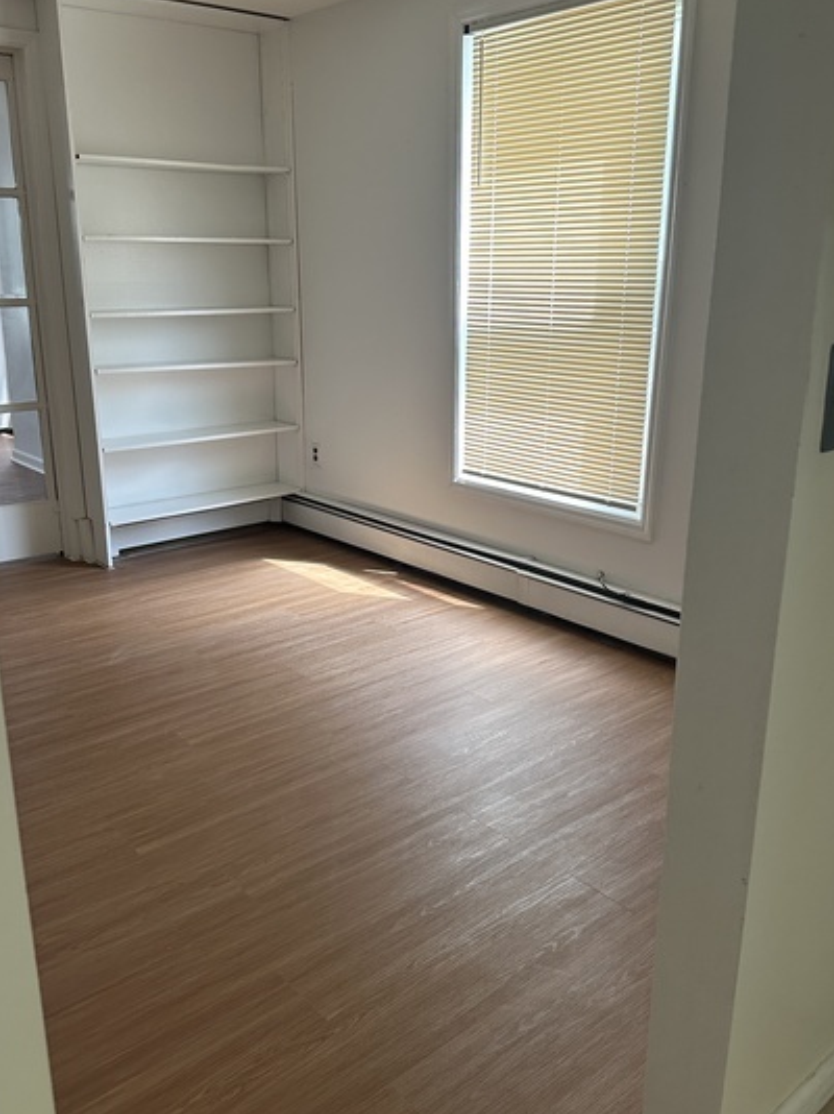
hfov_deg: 46.8
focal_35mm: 30
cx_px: 402
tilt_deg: -12.9
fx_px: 964
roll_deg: -0.7
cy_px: 548
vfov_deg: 60.0
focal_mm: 6.86
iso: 200
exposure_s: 1/120
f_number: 1.78
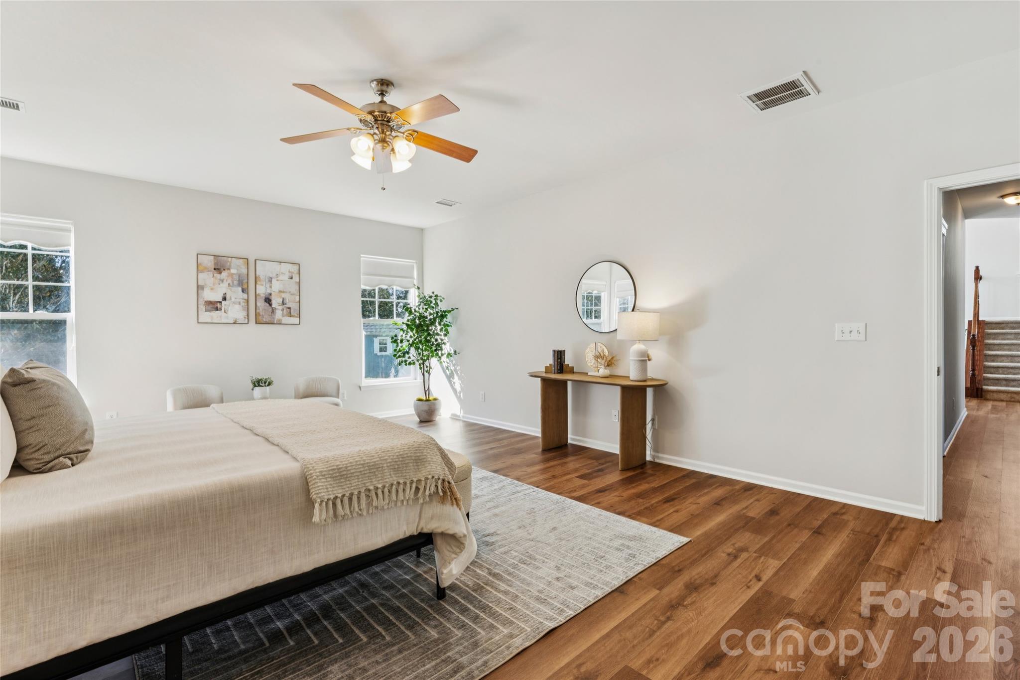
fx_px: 467
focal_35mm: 16
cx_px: 510
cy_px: 340
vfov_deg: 72.0
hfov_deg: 95.0
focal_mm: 16.5
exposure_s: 1/3.33
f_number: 14
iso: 100
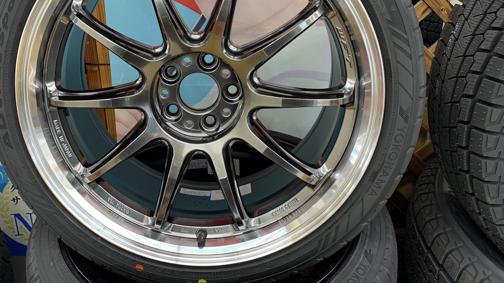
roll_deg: +4.7
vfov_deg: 34.1
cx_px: 206
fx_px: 454
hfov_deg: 57.7
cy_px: 81
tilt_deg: -22.4
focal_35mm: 34
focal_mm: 4.25
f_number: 1.8
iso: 100
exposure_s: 1/50
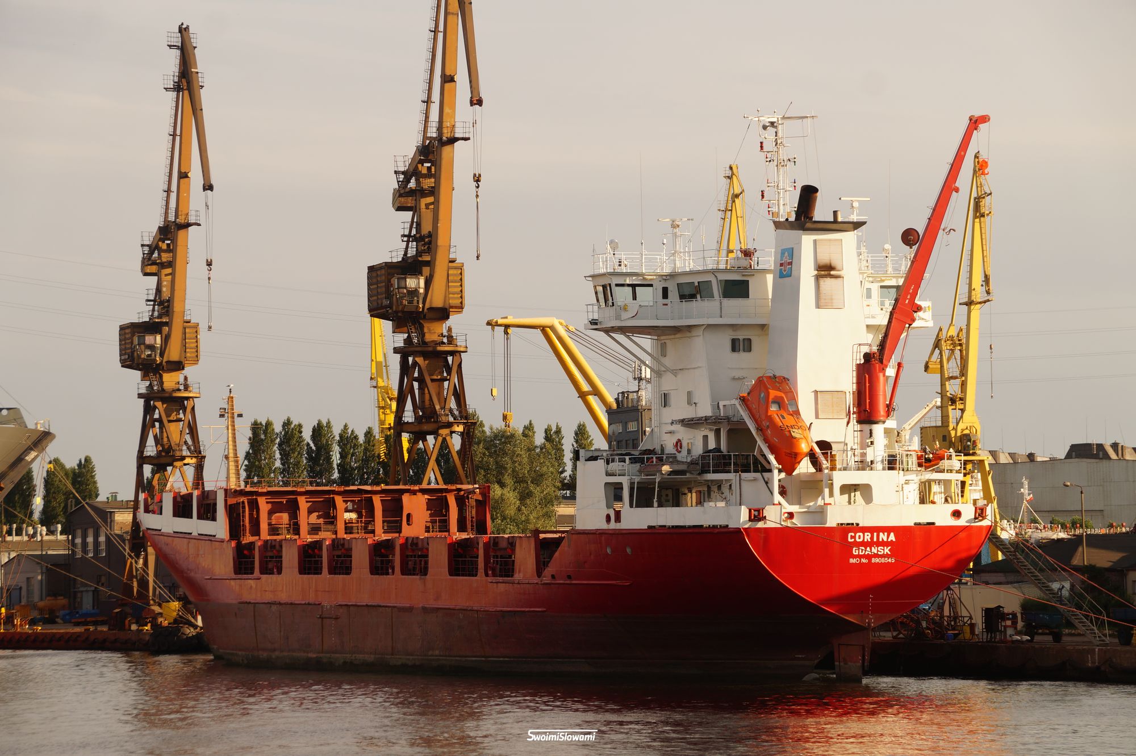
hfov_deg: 15.2
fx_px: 4257
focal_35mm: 135
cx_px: 568
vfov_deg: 10.1
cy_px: 378
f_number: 6.3
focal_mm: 90
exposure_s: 1/200
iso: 100
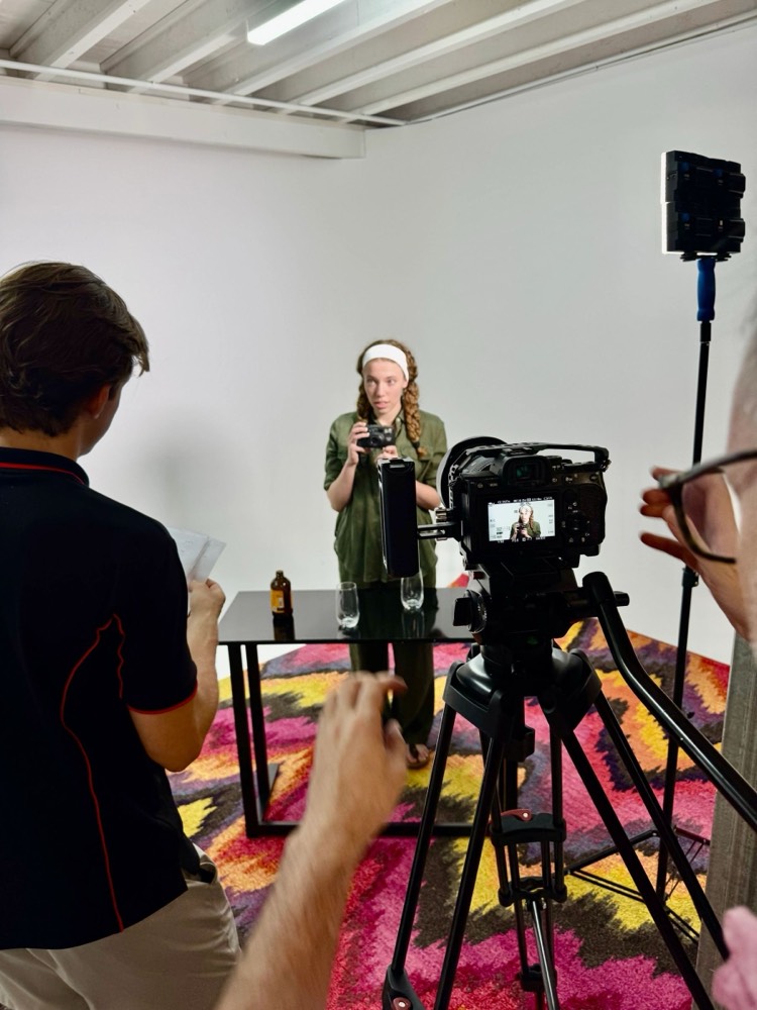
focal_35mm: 24
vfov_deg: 71.6
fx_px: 700
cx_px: 378
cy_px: 505
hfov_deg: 56.8
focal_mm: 6.76
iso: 80
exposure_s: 1/100
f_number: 1.78
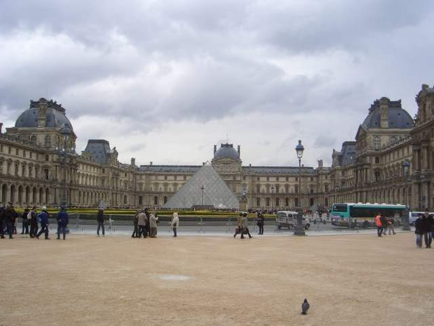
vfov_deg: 36.8
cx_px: 217
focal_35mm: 39
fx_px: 489
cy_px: 163
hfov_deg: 47.9
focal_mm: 8
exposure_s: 1/320
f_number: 4.8
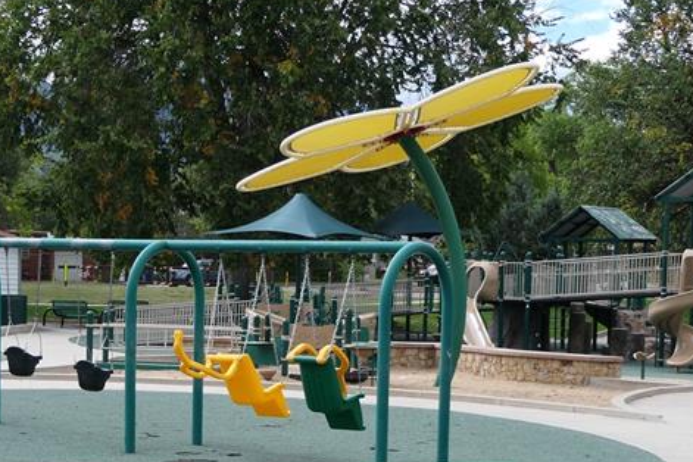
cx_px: 219
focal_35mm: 87
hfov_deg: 23.3
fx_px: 1675
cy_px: 415
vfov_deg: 15.5
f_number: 4
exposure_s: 1/500
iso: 125
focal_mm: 14.6
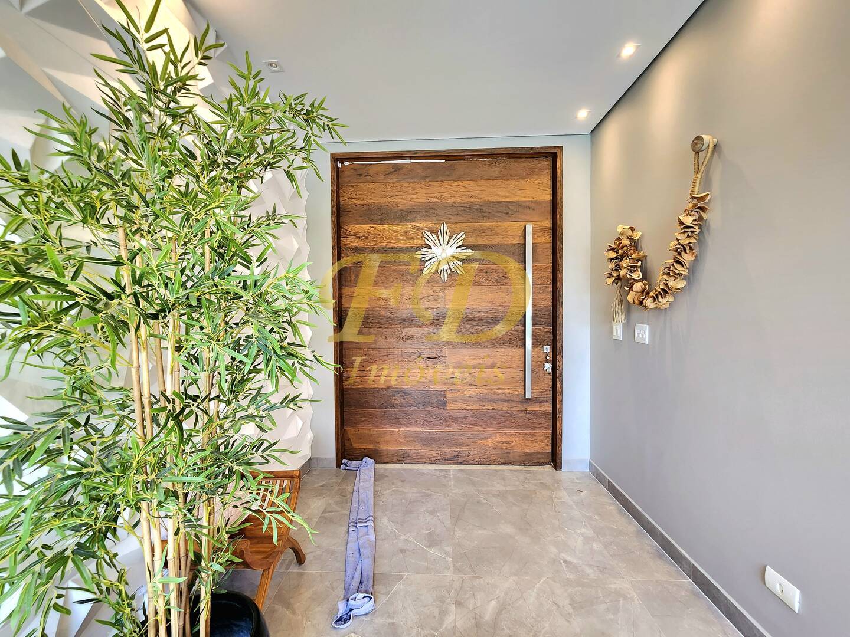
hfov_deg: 106.2
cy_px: 318
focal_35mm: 13
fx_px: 319
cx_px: 425
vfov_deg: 89.9
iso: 200
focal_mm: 2.2
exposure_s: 1/60.2
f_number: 2.2
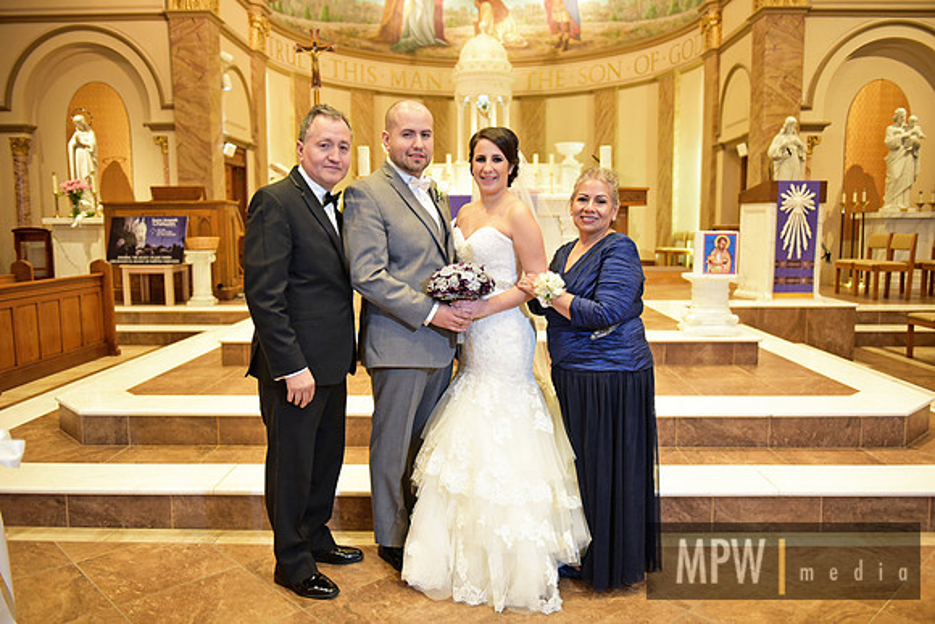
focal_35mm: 29
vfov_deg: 45.0
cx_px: 468
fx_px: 753
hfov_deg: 63.6
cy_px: 312
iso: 2000
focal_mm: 29
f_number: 2.8
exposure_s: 1/160
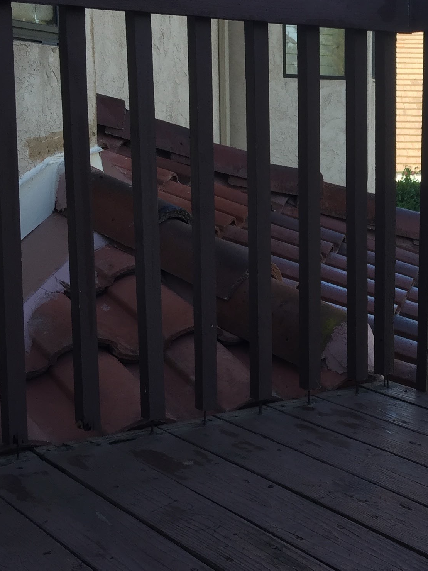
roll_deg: -0.7
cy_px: 311
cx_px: 419
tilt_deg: -9.2
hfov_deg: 22.1
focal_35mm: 64
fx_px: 1055
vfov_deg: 30.3
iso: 32
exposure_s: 1/229
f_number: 2.2
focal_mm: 4.15
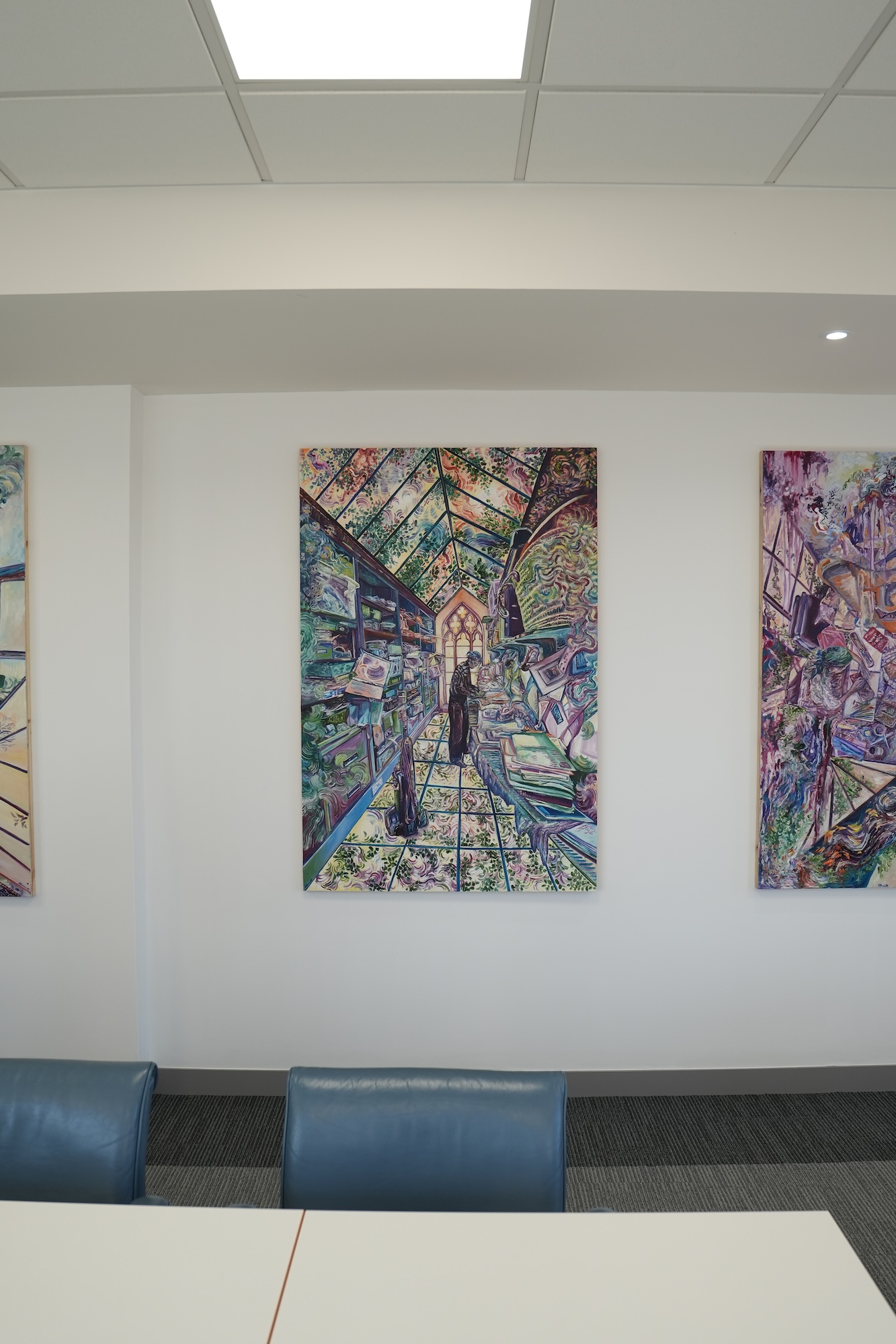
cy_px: 672
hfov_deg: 53.1
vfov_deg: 73.7
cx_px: 448
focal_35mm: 24
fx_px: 896
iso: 320
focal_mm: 16
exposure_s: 1/200
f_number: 3.2
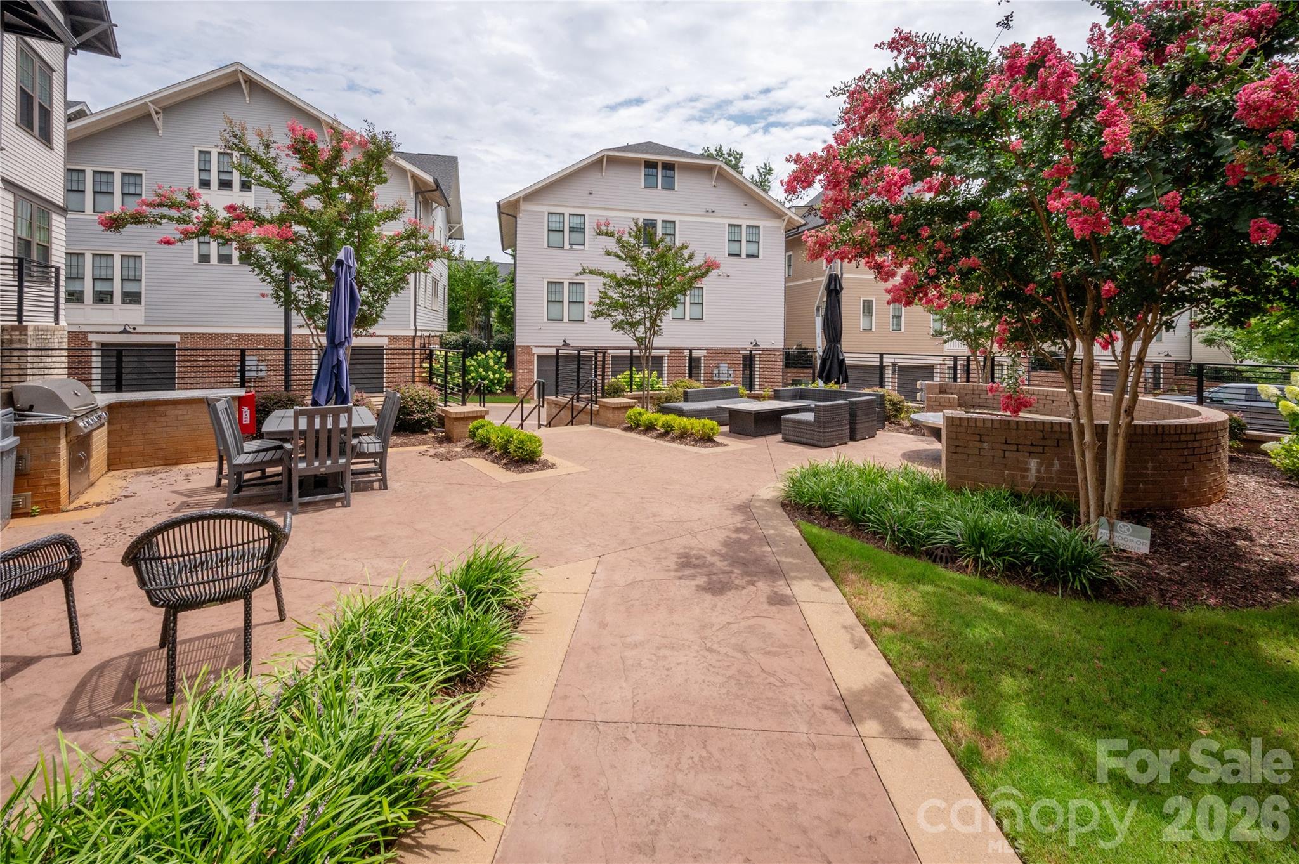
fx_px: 505
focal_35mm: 14
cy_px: 432
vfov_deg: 81.1
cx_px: 650
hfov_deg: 104.3
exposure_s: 1/1000
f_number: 16
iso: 1250
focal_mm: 14
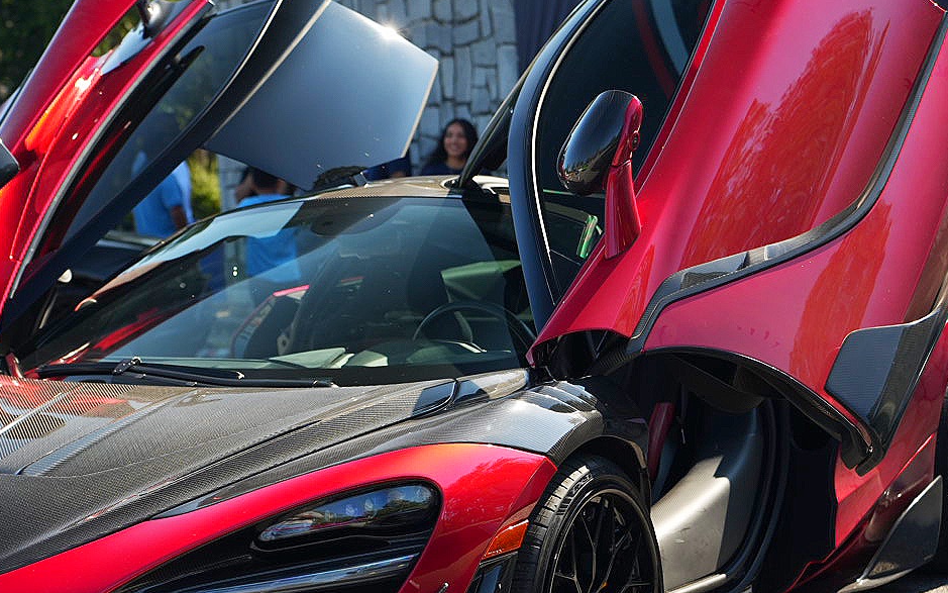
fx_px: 2041
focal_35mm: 79
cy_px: 444
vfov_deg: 16.4
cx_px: 317
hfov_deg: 26.0
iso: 640
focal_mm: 45
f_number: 3.2
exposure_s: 1/250
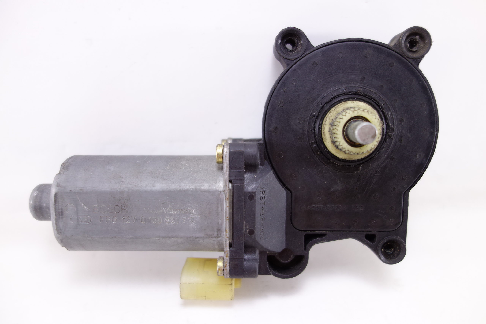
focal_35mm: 28
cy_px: 162
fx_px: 378
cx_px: 243
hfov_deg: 65.5
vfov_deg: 46.4
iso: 125
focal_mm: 10.4
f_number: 1.8
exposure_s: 1/60
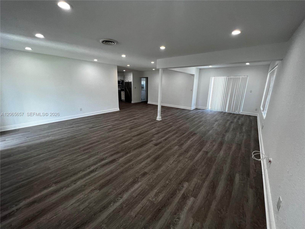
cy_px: 114
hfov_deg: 106.2
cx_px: 152
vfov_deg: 89.9
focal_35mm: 13
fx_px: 115
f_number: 1.8
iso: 160
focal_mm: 1.57
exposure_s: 1/120
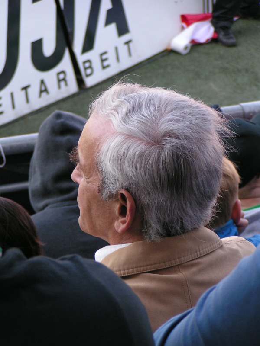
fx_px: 1723
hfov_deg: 8.6
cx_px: 130
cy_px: 173
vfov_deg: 11.5
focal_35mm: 172
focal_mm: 26.3
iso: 100
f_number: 3.5
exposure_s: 1/200
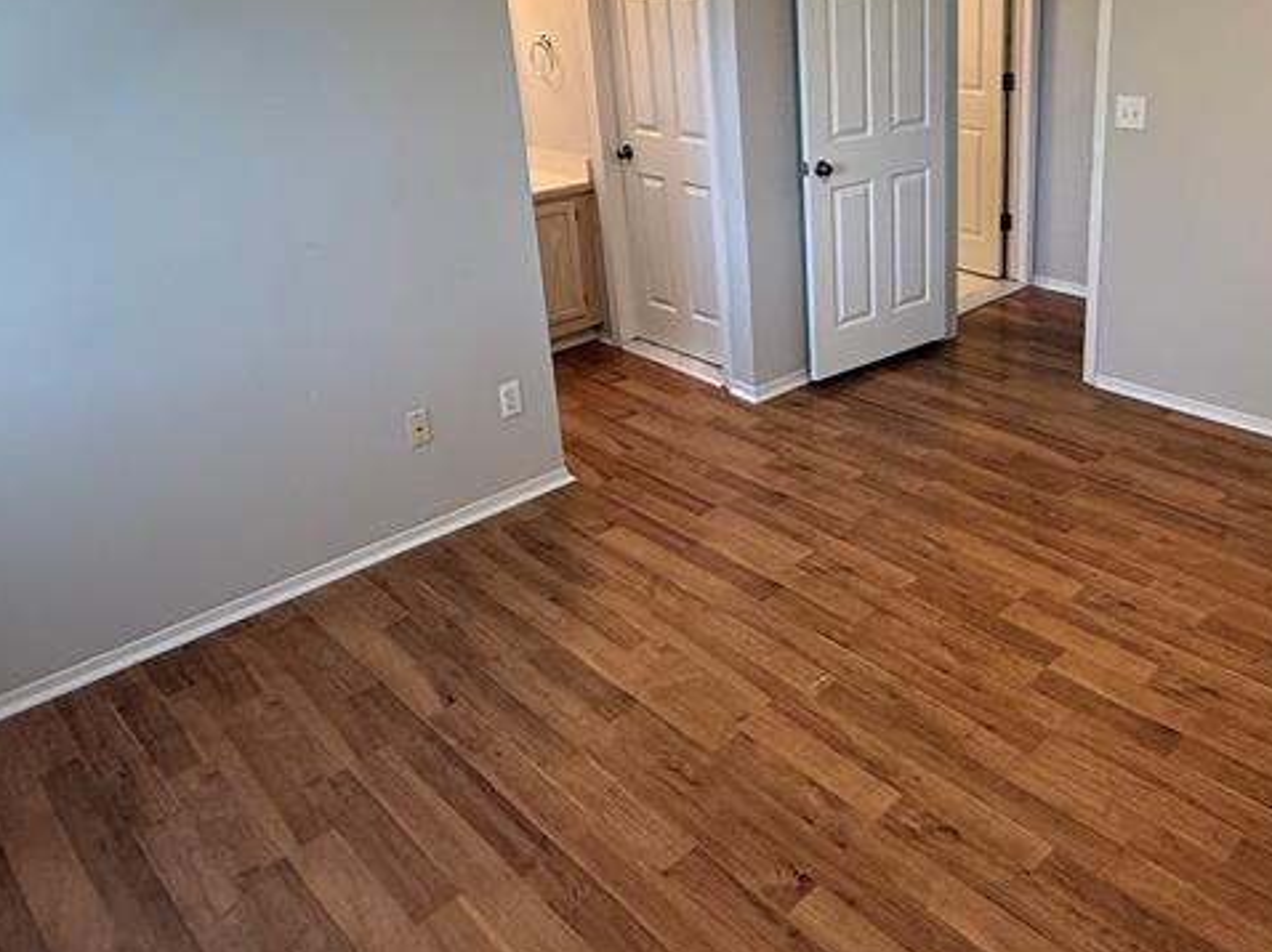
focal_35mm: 30
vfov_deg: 45.7
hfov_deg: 58.2
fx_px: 1102
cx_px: 881
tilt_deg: -16.3
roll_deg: +1.4
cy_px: 285
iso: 320
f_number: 2.2
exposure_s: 1/120
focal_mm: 2.22
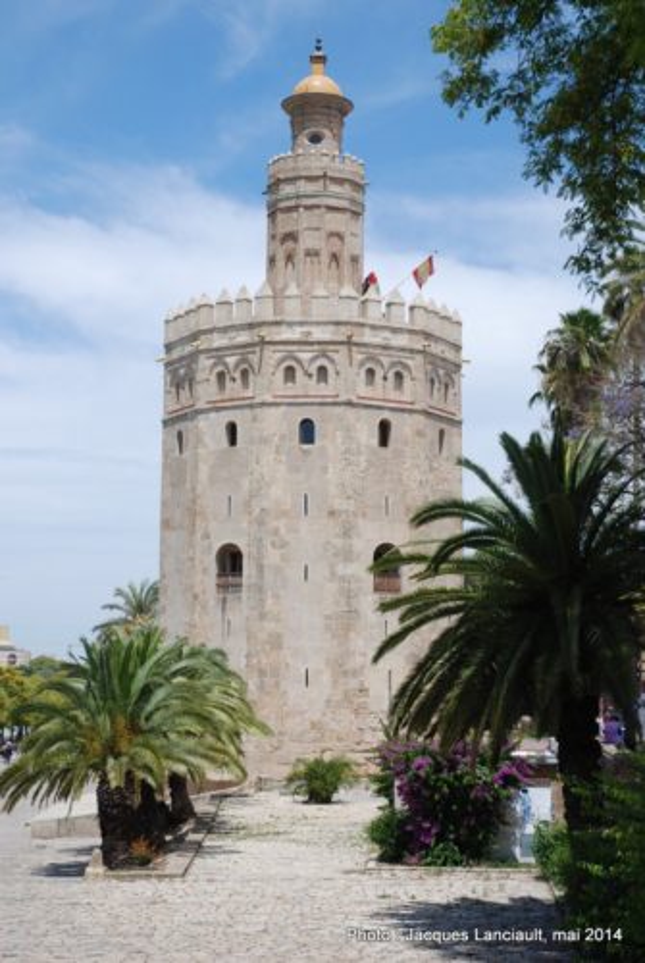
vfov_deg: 33.4
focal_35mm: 60
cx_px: 322
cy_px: 482
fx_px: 1607
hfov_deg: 22.7
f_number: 8
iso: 100
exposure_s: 1/250
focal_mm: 40
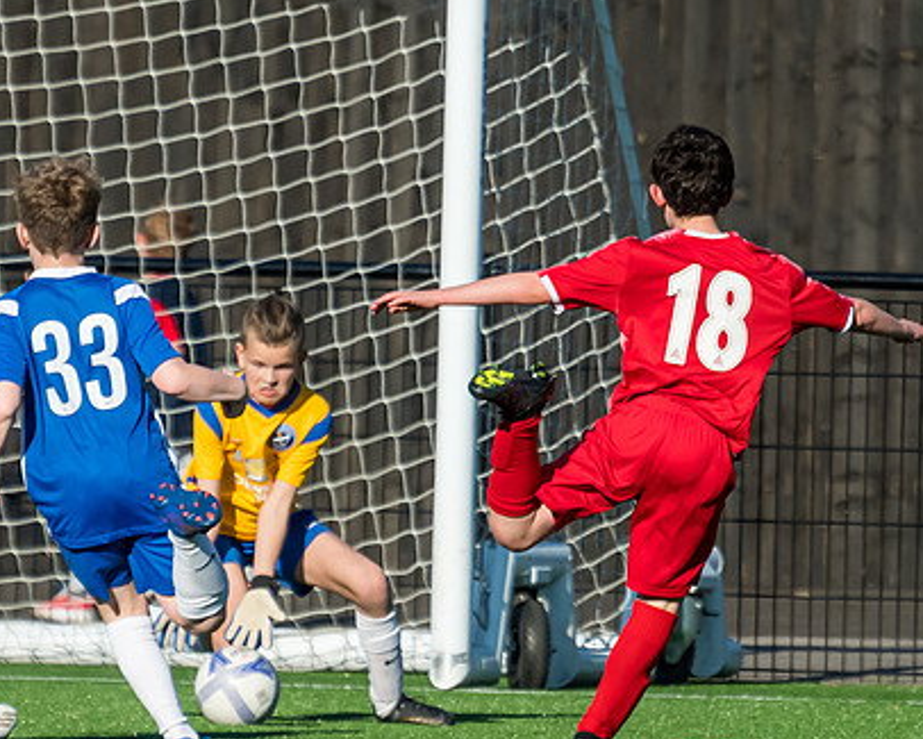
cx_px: 477
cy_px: 726
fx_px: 26313
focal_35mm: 963
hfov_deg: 2.0
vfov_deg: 1.6
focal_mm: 280
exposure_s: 1/4000
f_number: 4.5
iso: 400
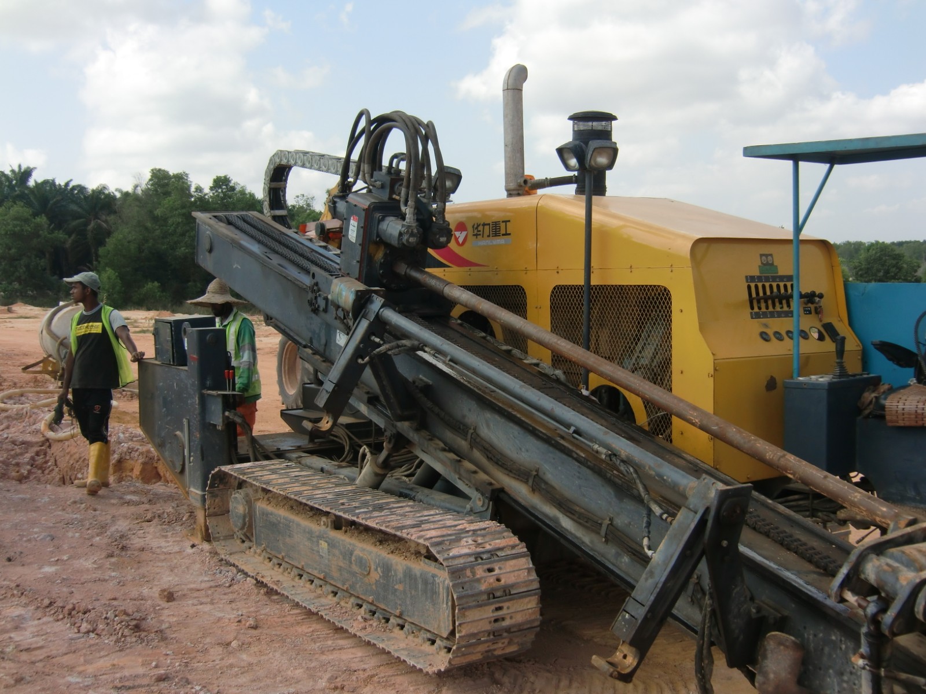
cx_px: 463
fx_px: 1070
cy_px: 347
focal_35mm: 40
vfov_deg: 36.0
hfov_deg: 46.8
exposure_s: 1/500
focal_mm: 7.1
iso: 64
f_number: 3.8
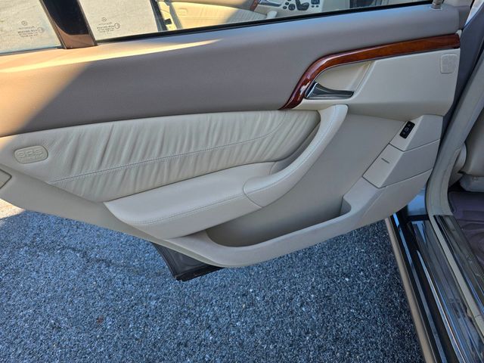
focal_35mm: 23
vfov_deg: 58.9
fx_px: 322
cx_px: 242
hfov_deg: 73.9
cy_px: 182
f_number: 1.7
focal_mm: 6.3
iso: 12
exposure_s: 1/189
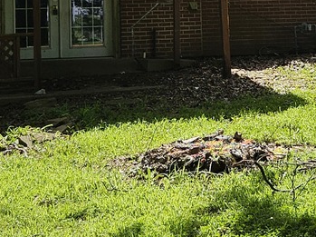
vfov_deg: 15.2
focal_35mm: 95
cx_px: 261
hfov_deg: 20.4
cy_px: -12
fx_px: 866
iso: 25
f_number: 1.8
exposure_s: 1/1358
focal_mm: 5.4
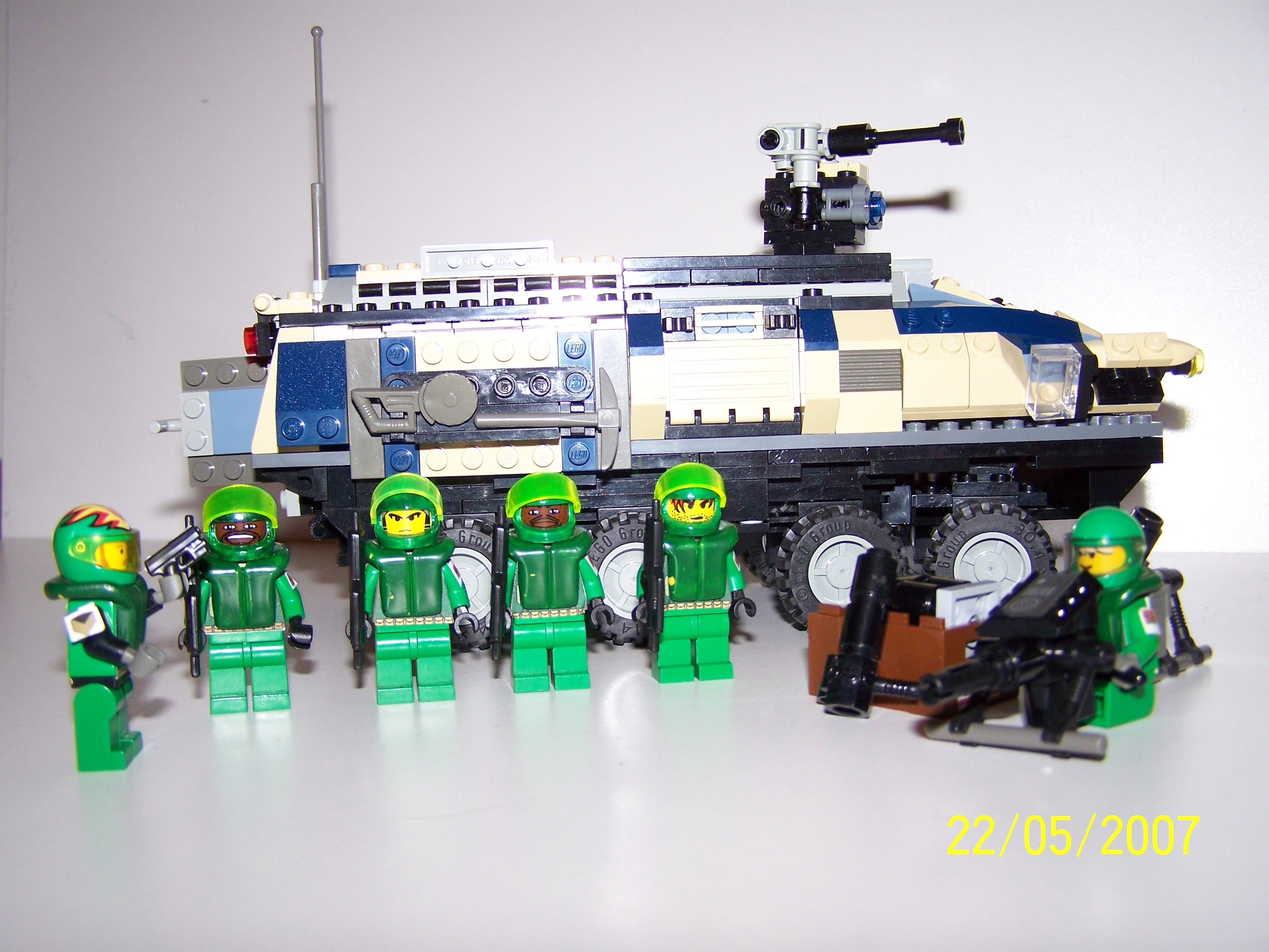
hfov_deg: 49.0
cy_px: 476
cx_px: 634
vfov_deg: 37.7
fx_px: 1393
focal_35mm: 38
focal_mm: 6.3
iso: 80
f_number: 2.8
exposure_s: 1/40
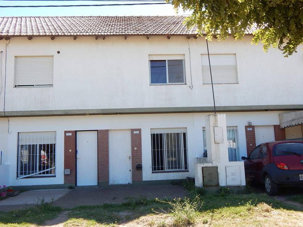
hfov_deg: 54.0
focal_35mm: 34
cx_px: 152
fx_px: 298
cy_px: 114
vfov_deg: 41.8
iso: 125
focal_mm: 6.1
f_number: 3.3
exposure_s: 1/400
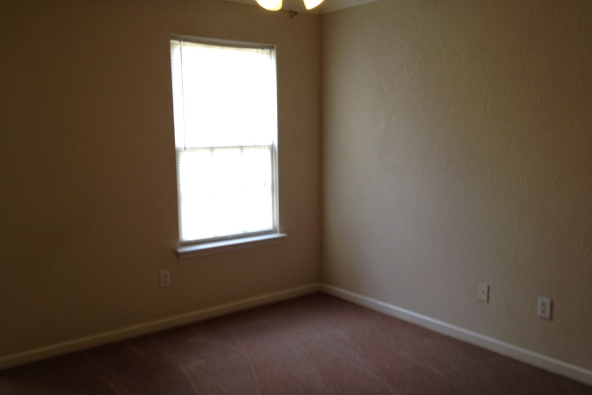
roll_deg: +1.7
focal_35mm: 37
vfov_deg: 36.0
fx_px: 609
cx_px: 296
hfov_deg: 51.9
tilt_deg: -10.0
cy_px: 205
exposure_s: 1/20
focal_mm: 4.28
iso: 50
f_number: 2.4
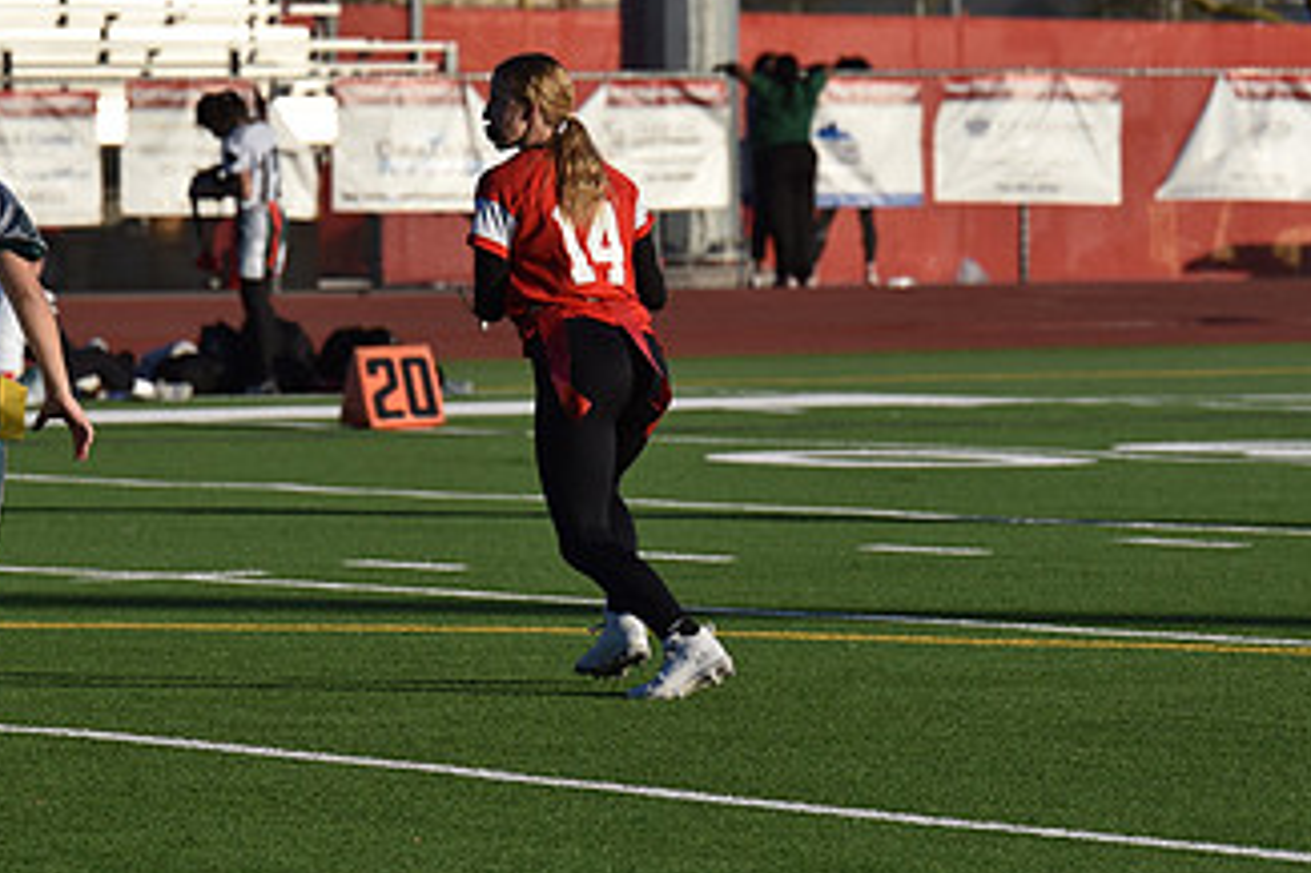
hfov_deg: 5.8
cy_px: 231
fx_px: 12957
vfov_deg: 3.9
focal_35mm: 356
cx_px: 623
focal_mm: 200
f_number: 5.6
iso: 640
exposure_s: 1/4000
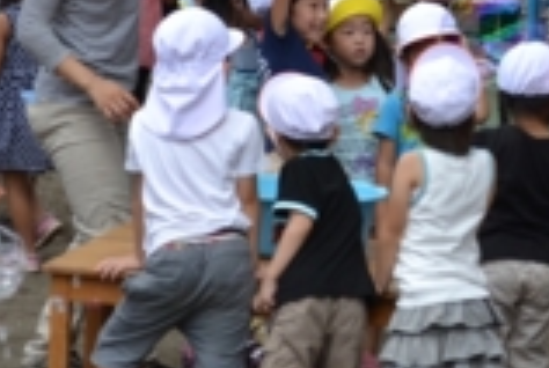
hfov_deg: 9.8
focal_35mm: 208
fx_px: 3182
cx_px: 396
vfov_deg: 6.6
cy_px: -71
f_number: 5.6
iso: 100
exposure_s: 1/125
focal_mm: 55
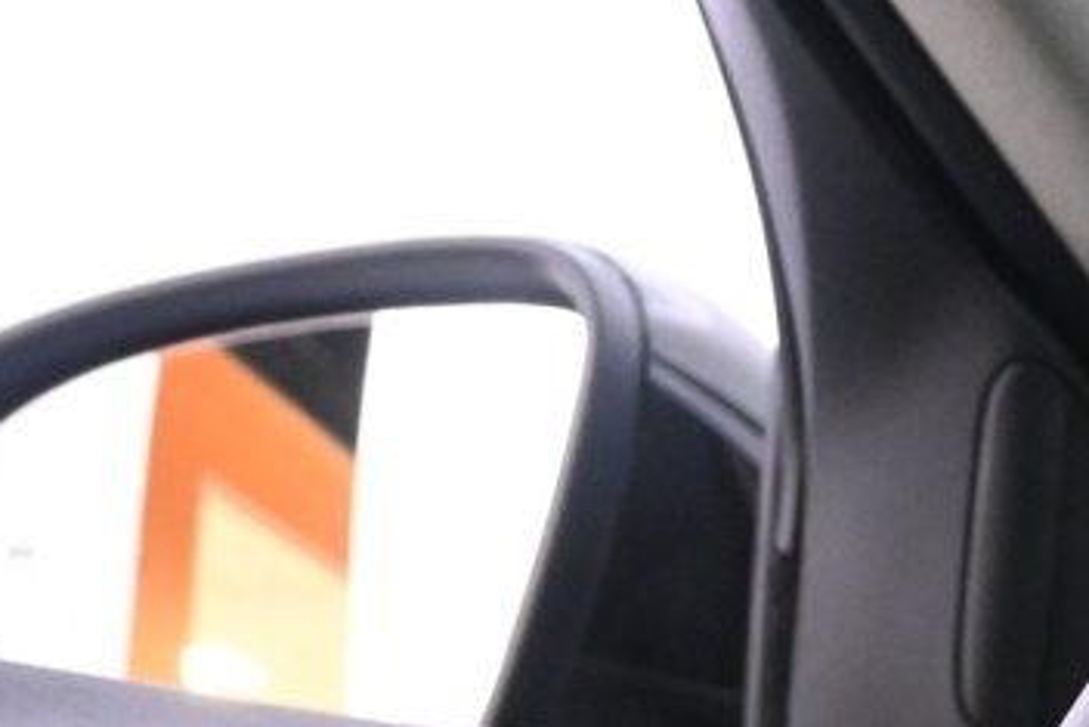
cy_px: 1265
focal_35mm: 141
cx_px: 2064
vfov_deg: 9.3
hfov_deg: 12.9
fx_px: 4280
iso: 3200
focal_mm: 20.5
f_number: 3.8
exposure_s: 1/30
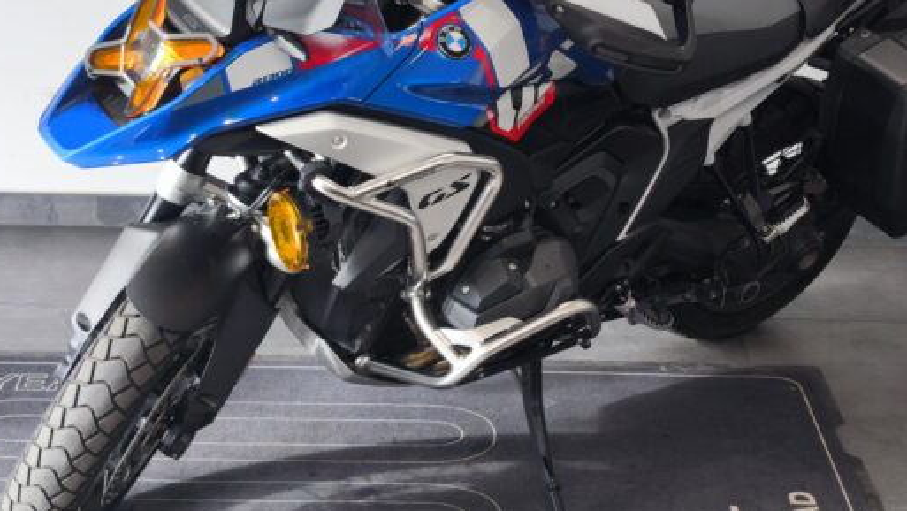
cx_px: 514
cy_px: 97
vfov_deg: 16.0
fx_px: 1804
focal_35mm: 75
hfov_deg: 28.2
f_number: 1.6
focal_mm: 6.57
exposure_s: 1/100
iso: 64
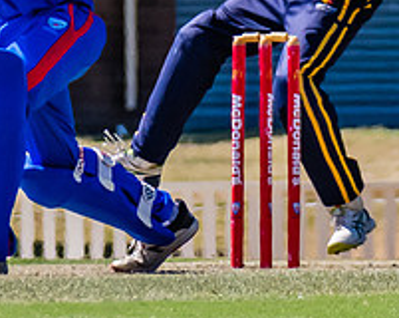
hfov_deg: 0.8
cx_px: 88
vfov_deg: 0.6
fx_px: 28168
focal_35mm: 2390
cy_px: 10
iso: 640
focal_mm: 340
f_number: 8
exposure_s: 1/2000
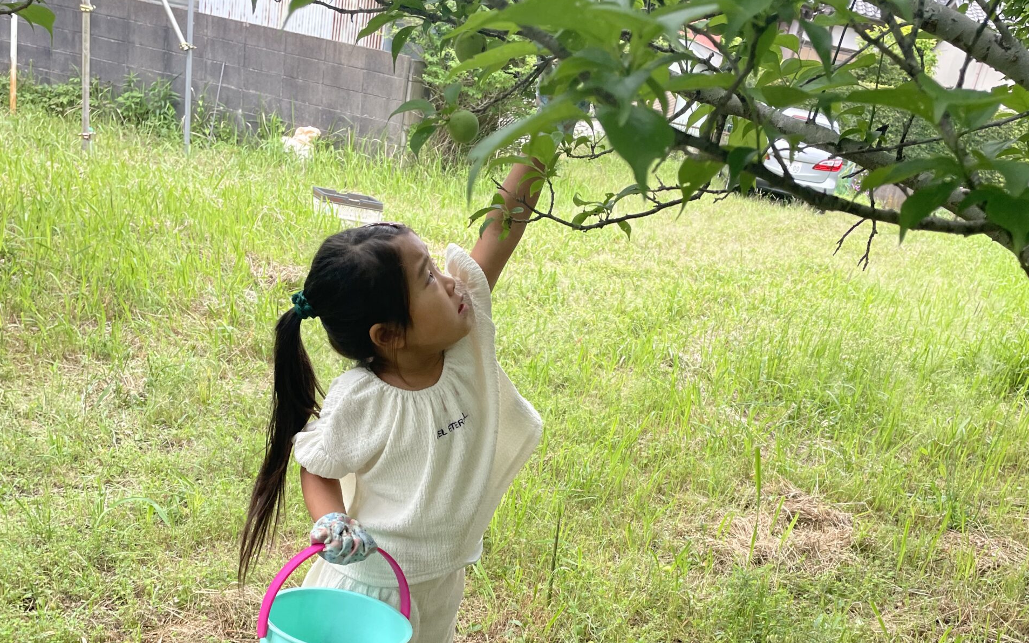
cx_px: 515
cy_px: 539
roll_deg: -11.3
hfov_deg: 52.7
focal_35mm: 37
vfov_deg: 33.2
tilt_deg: -23.1
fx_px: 1038
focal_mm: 4.2
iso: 32
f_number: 1.6
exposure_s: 1/259
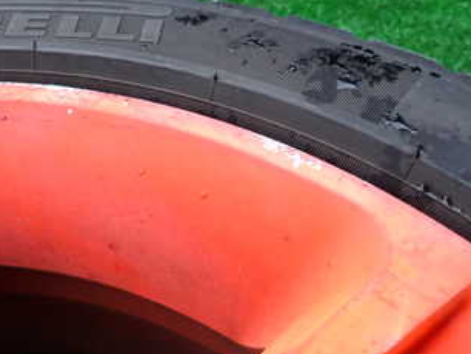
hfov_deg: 38.2
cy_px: 194
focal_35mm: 49
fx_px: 667
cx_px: 134
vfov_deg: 29.7
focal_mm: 4.5
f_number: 2
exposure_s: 1/250
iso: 400
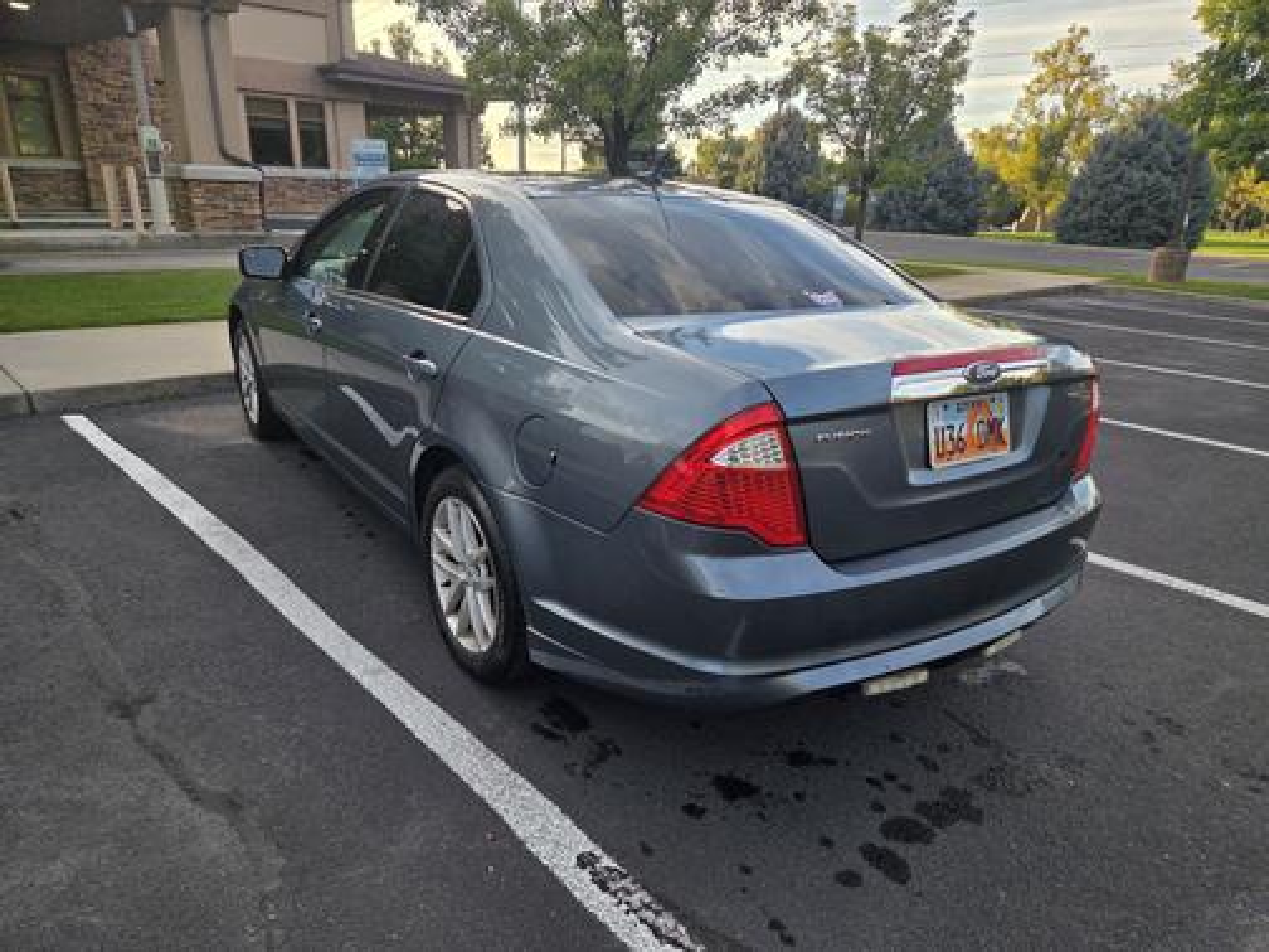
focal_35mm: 23
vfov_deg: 58.9
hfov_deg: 73.9
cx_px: 634
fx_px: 843
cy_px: 476
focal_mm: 5.4
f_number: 1.8
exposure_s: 1/359
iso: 50
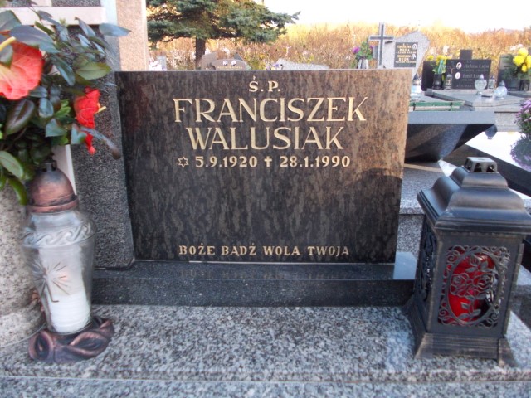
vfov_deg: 49.7
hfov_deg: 63.4
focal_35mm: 28
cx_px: 266
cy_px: 199
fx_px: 430
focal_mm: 4
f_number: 2.7
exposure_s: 1/250
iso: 200
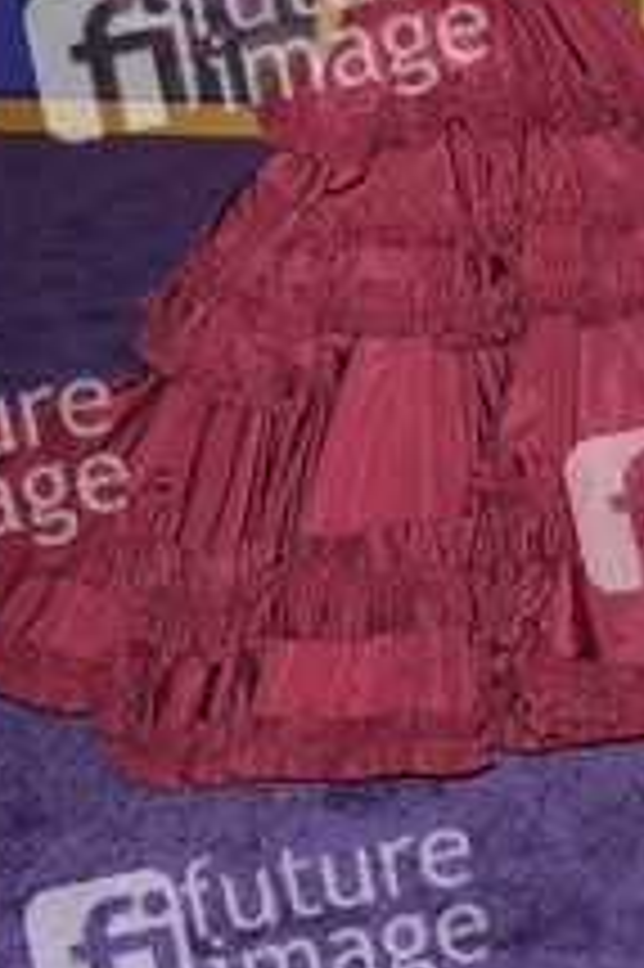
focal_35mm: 82
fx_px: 2204
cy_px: 261
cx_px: 390
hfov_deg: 16.6
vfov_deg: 24.5
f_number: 6.3
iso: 320
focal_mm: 44
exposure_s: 1/250
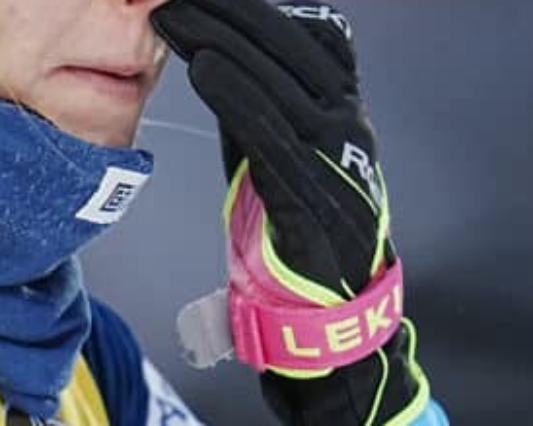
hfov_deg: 1.2
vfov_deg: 1.0
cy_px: 68
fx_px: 24884
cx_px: 247
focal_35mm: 1578
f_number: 2.8
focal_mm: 400
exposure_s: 1/1000
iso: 1000
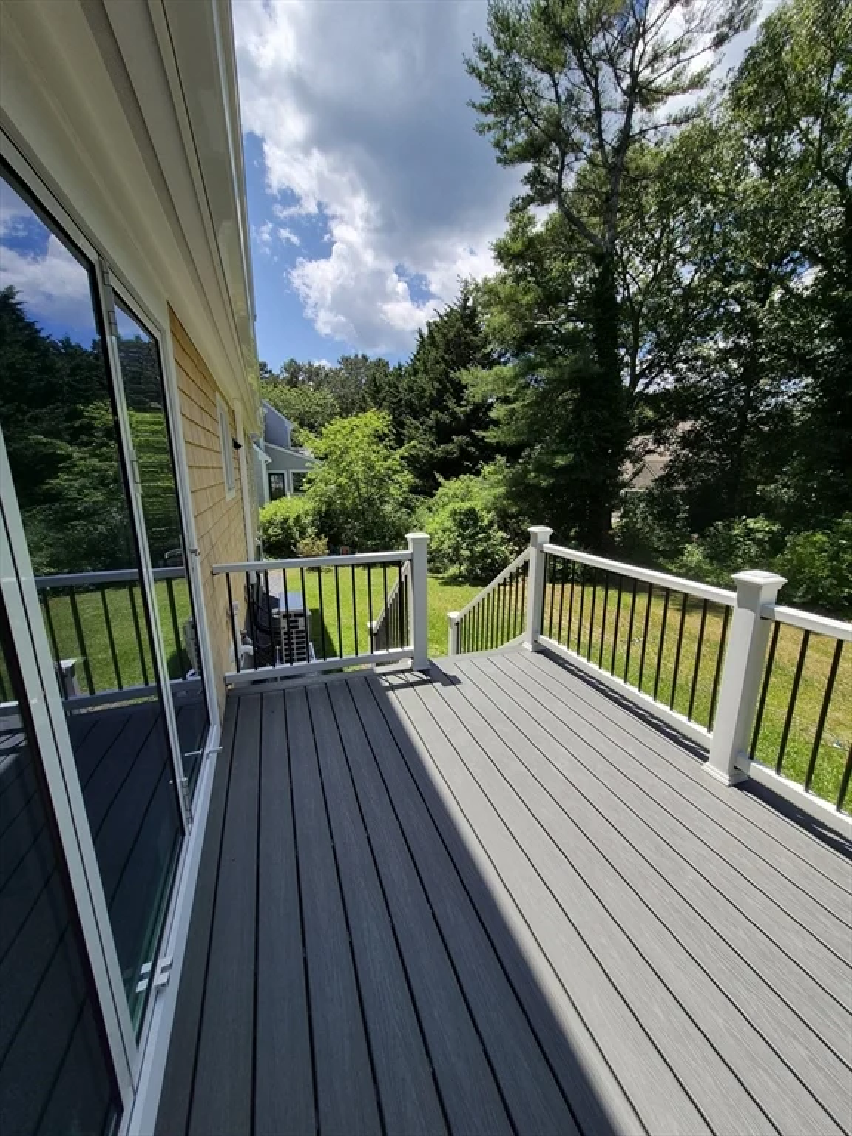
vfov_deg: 106.2
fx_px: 427
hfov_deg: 89.9
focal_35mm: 13
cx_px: 426
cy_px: 568
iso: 40
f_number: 2.2
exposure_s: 1/1452
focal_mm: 1.74
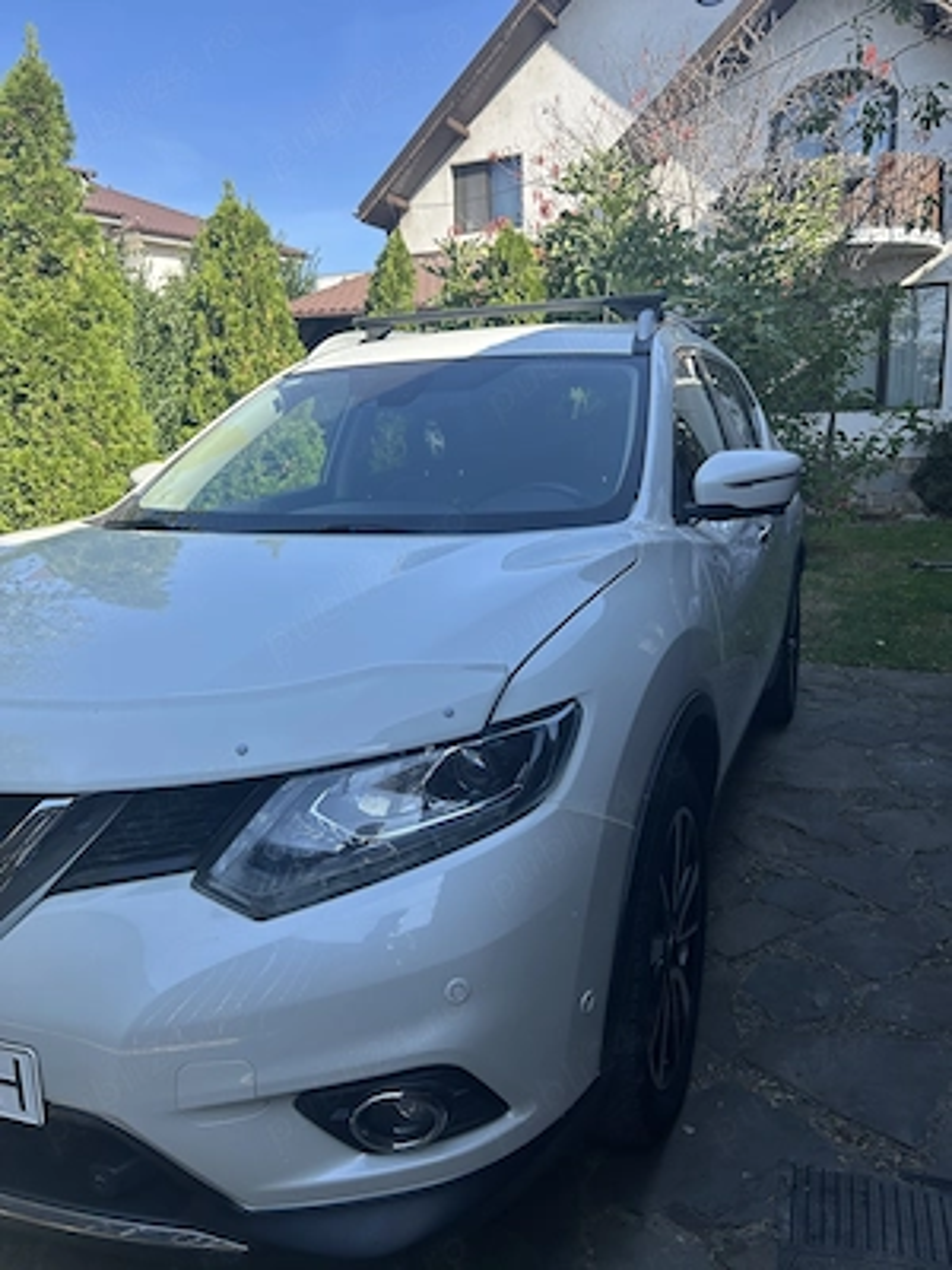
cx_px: 476
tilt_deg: -11.0
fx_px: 953
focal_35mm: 26
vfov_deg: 67.3
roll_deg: +1.2
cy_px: 635
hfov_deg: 53.1
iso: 50
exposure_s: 1/1196
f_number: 1.5
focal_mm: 5.7
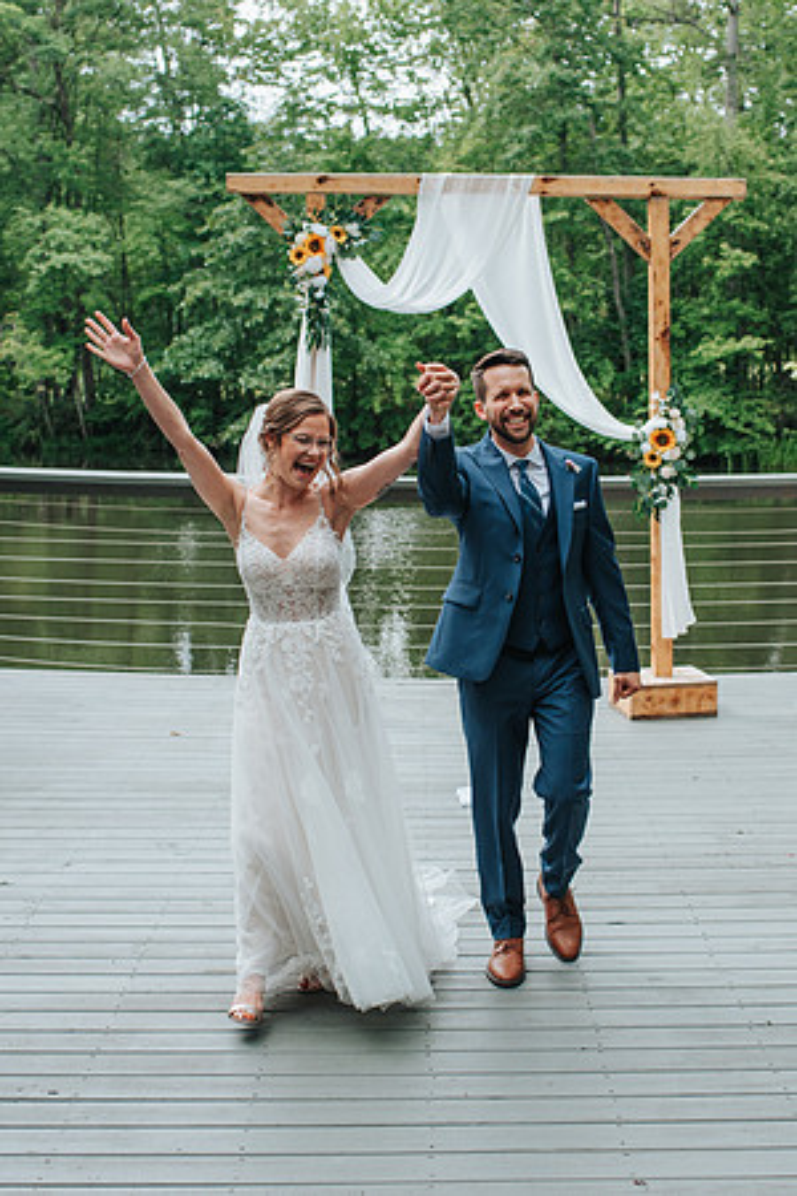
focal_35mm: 53
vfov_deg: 37.3
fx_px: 1773
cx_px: 457
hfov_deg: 25.3
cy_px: 600
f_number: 3.5
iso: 250
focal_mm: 35
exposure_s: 1/800
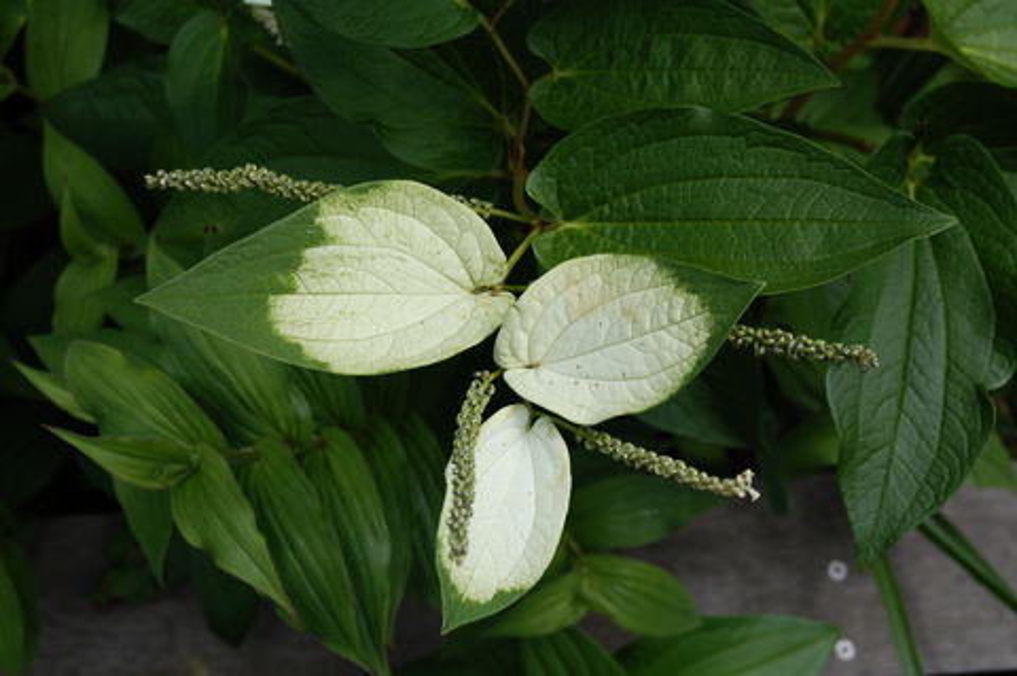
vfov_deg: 20.1
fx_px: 1905
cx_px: 508
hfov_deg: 29.9
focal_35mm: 68
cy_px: 338
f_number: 10
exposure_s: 1/400
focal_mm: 45
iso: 200
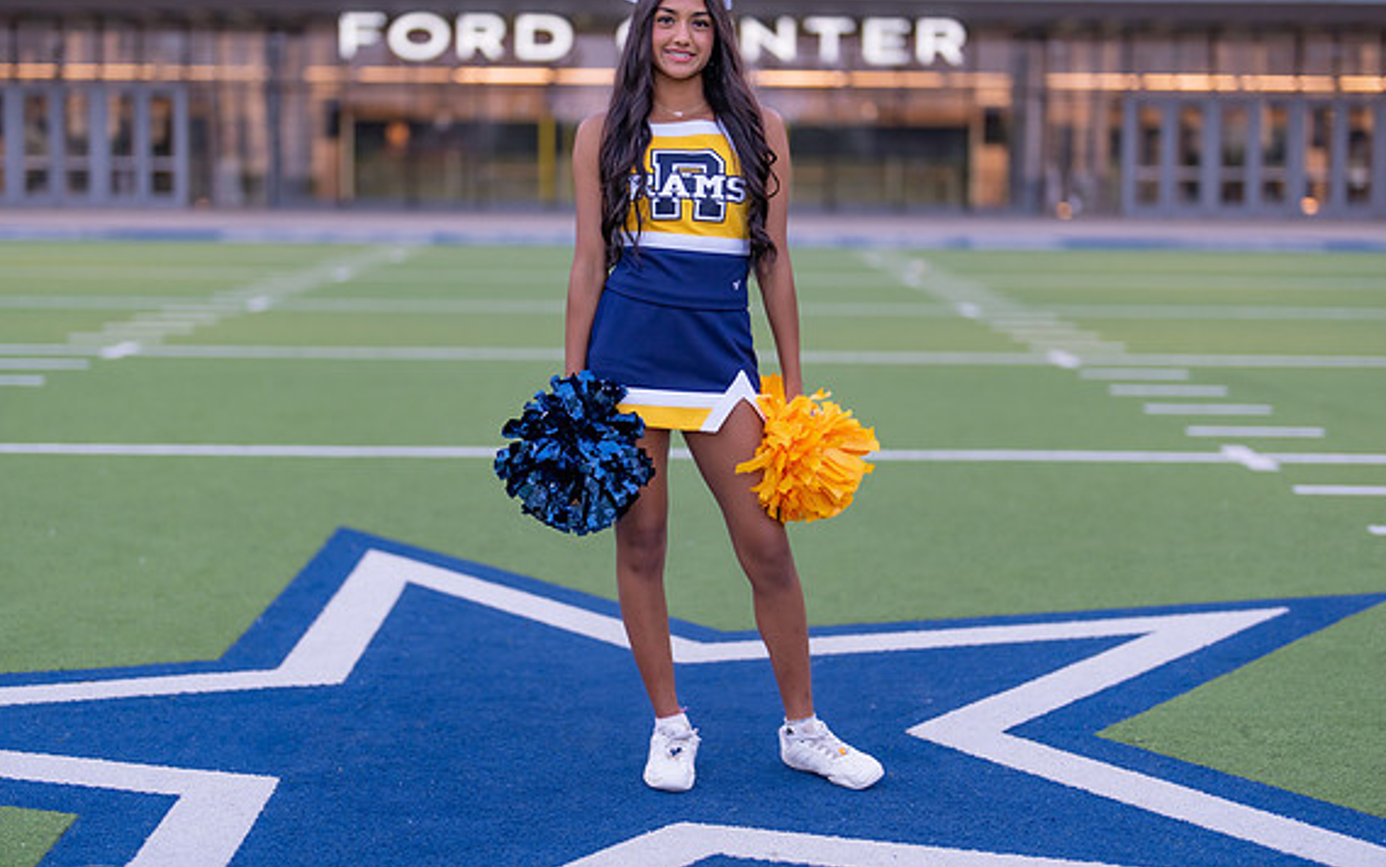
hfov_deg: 33.5
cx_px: 688
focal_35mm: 61
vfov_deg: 21.3
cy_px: 390
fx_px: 2305
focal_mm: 50
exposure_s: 1/320
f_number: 1.2
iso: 250
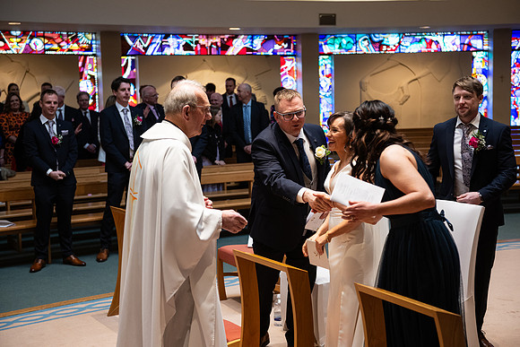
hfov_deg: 36.2
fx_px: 795
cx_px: 260
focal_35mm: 55
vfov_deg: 24.6
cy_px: 174
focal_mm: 55
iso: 1000
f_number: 3.5
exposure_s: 1/160
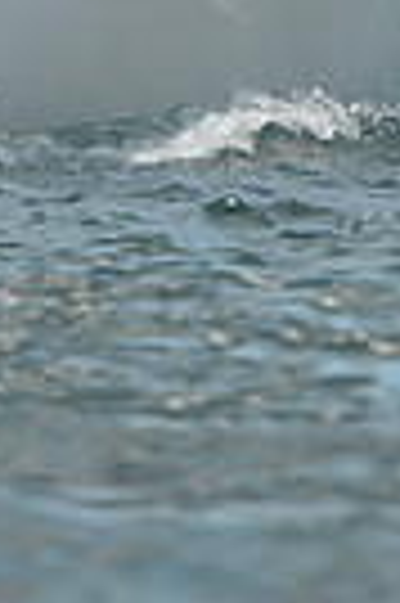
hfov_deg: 0.8
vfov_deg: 1.2
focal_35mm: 1732
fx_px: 28939
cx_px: 267
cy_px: -104
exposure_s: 1/1000
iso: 200
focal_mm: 400
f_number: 5.6
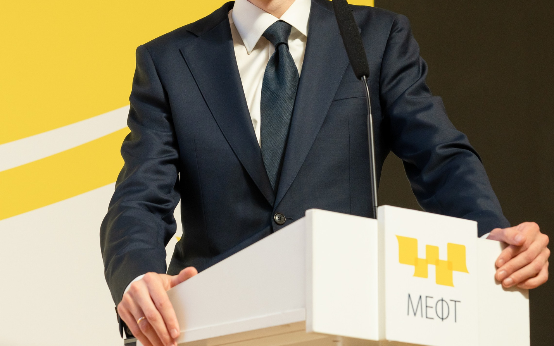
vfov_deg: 7.1
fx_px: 2778
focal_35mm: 184
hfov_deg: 11.4
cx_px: 249
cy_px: 111
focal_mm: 85
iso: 800
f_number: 4
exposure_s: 1/125
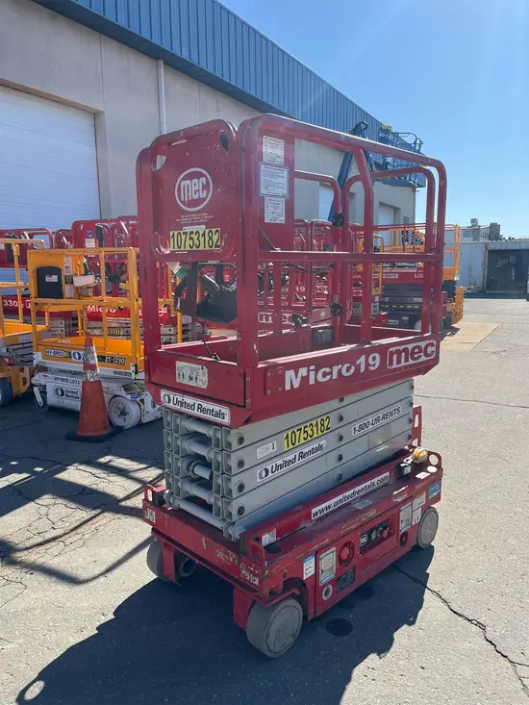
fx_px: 530
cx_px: 264
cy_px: 352
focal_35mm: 26
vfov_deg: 67.3
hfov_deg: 53.1
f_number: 1.6
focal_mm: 5.1
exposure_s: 1/1802
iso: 50
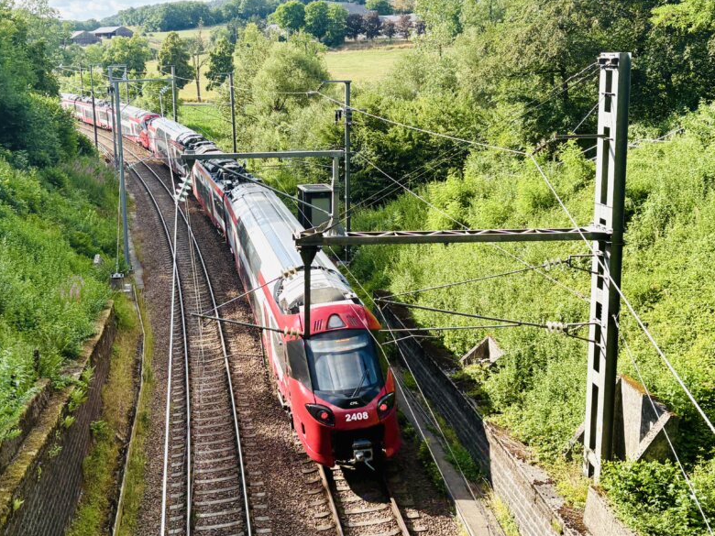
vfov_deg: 35.9
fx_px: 826
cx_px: 283
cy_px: 247
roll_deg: -0.4
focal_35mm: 40
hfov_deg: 46.5
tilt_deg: -13.1
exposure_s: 1/1706
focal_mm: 5.96
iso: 64
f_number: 1.6
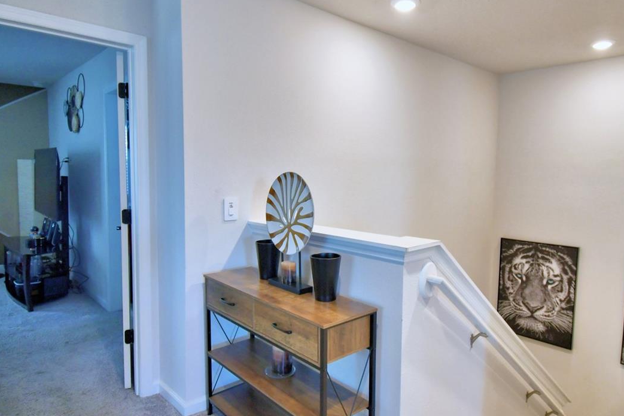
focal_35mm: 23
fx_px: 399
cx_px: 343
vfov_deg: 55.1
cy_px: 208
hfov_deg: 75.9
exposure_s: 1/50
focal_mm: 10
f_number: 4.5
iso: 400
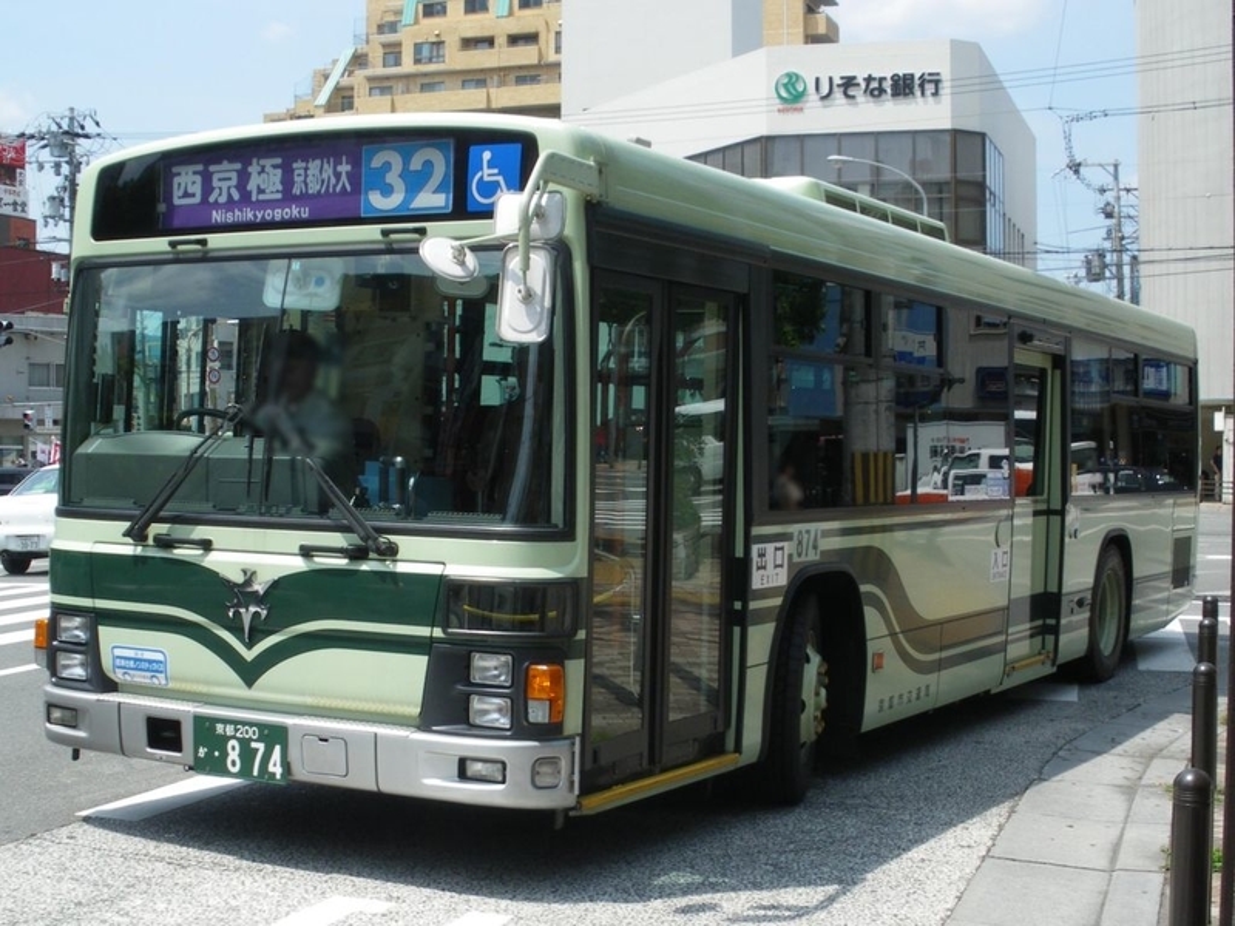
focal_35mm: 36
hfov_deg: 51.4
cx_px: 618
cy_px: 463
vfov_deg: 39.7
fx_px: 1284
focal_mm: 6.3
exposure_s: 1/200
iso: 64
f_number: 5.4
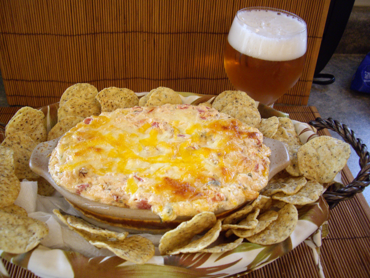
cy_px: 139
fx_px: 406
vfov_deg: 37.7
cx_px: 185
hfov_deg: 49.0
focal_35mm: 38
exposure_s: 1/20
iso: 400
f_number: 2.8
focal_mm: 7.9
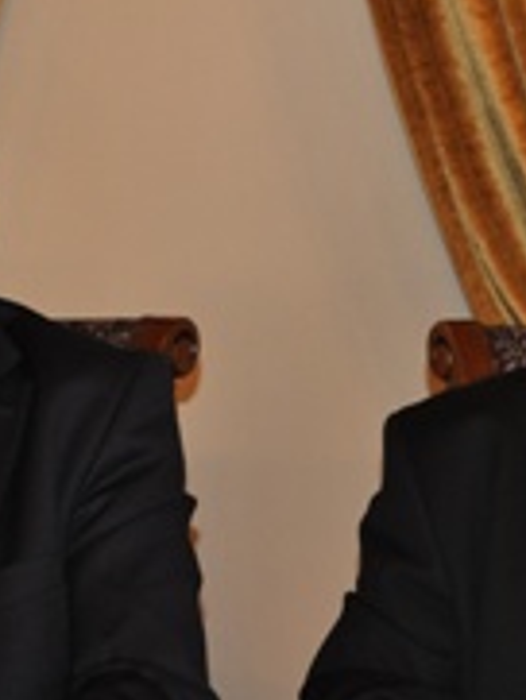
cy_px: 356
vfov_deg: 17.3
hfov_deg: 13.0
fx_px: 2307
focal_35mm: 114
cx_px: 290
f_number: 4.8
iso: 800
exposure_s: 1/60
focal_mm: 32
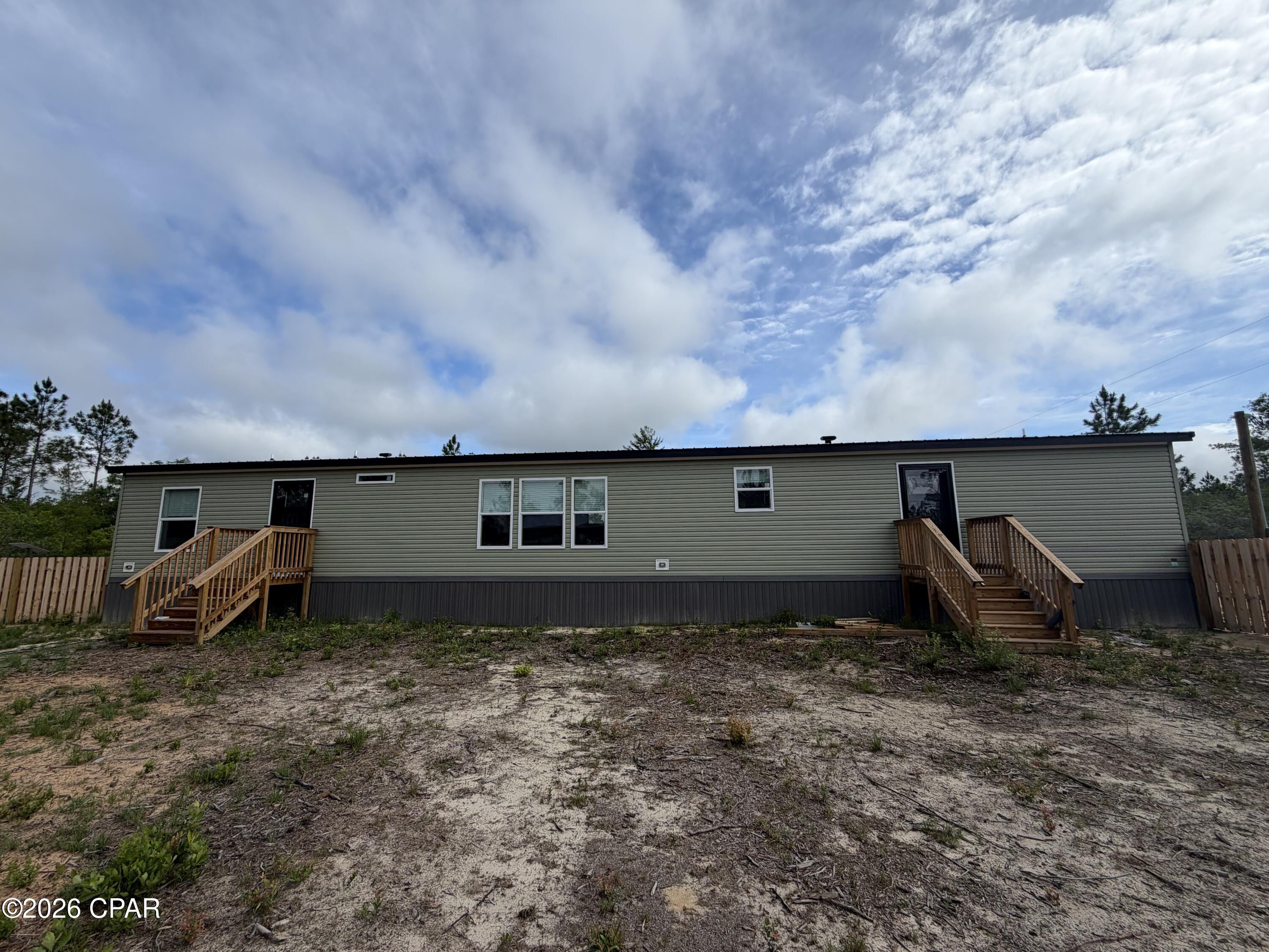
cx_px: 634
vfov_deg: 85.7
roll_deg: +0.4
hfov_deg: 102.1
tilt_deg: +9.3
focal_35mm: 14
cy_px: 476
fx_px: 513
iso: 20
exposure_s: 1/1050
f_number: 2.2
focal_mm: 2.22
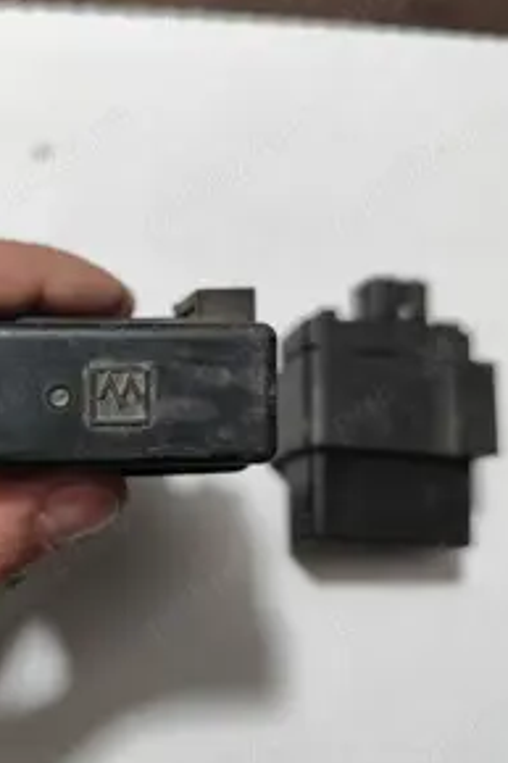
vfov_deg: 57.2
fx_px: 699
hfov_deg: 39.0
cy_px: 416
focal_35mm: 33
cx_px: 137
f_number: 1.65
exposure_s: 1/100
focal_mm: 6.14
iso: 1000
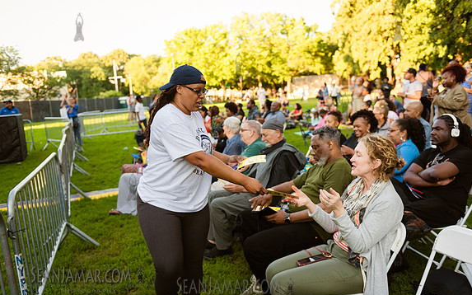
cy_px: 146
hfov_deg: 58.1
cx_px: 238
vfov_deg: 38.3
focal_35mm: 33
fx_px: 424
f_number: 2.8
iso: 800
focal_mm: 32
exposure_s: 1/640
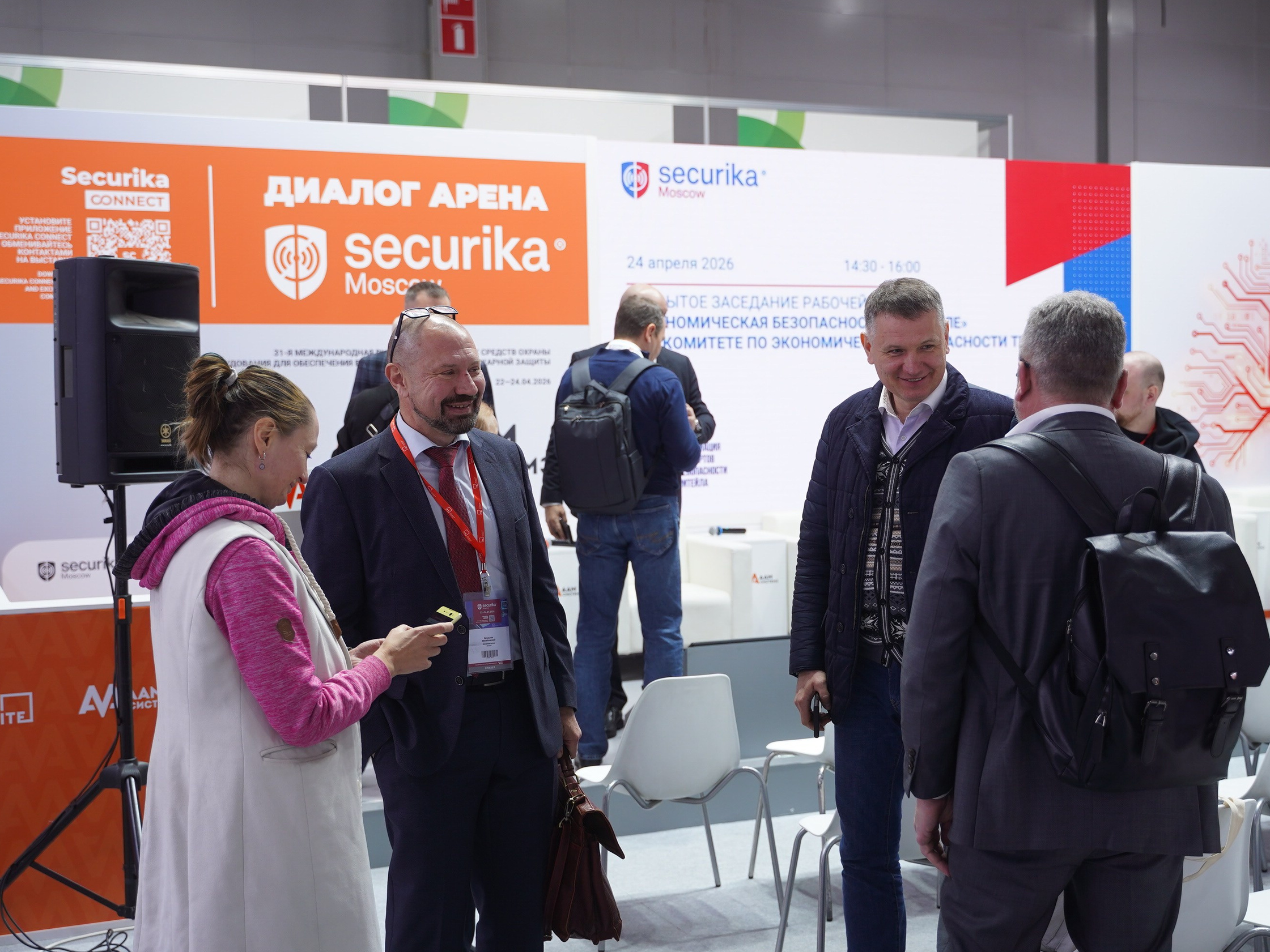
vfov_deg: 32.2
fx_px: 1651
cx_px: 661
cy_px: 480
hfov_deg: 42.1
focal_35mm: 45
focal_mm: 41
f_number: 3.2
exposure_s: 1/100
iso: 640
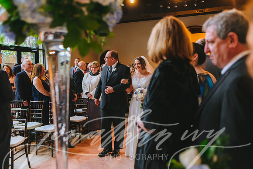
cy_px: 84
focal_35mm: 35
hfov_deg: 54.4
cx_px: 126
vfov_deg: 37.9
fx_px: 246
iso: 3200
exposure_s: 1/200
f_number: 2.2
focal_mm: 35
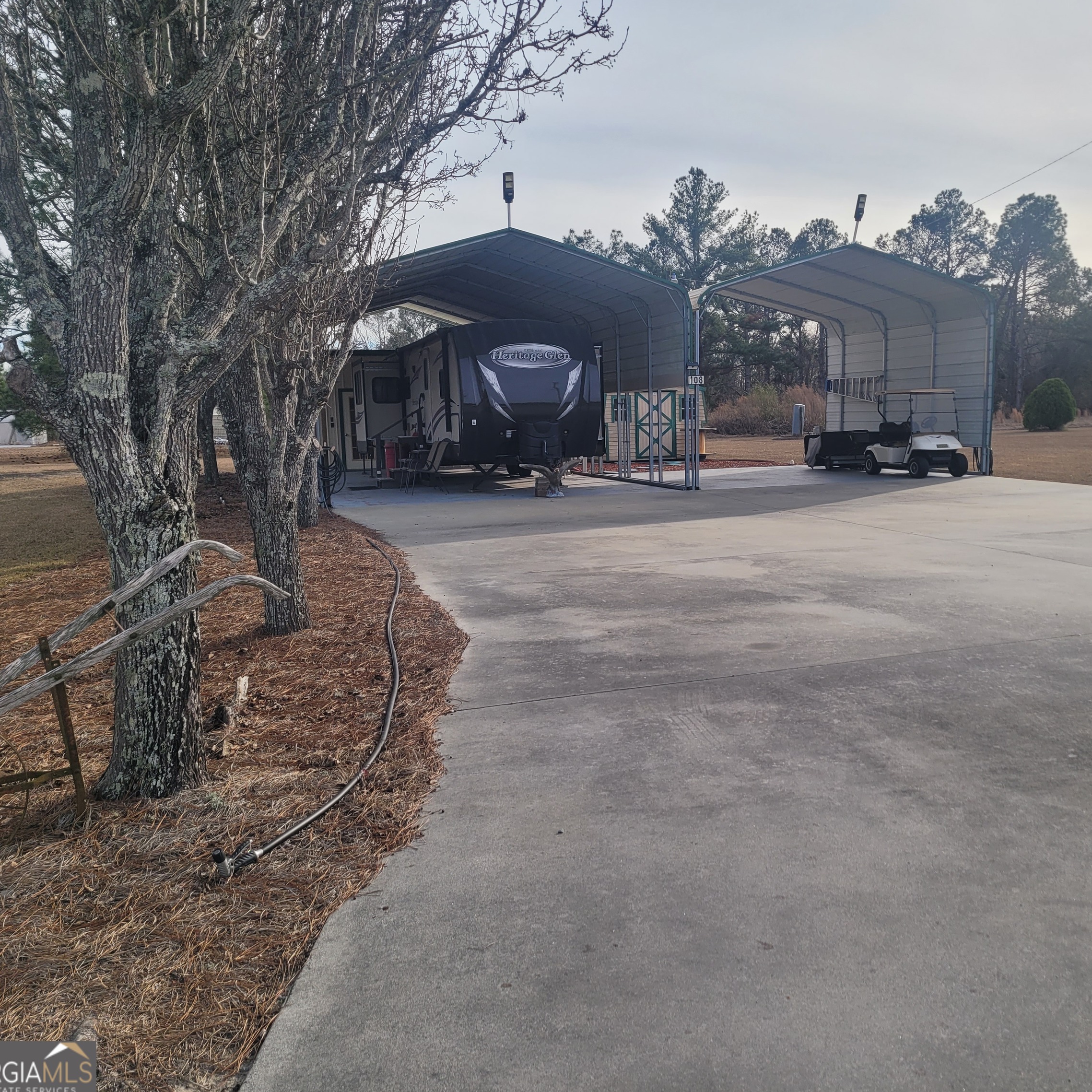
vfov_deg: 52.5
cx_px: 668
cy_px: 544
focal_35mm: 31
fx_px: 1106
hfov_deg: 52.1
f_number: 1.8
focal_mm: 5.4
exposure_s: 1/2186
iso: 40
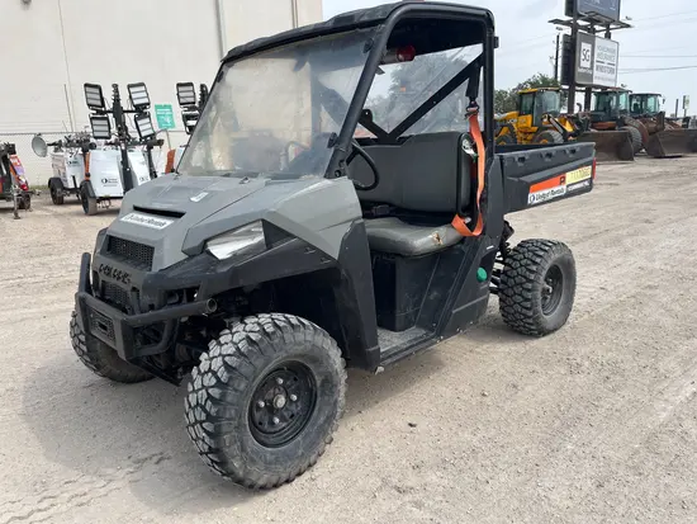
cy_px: 262
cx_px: 348
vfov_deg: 53.1
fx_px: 524
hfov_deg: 67.3
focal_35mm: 26
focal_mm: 5.1
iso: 50
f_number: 1.6
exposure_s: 1/2755
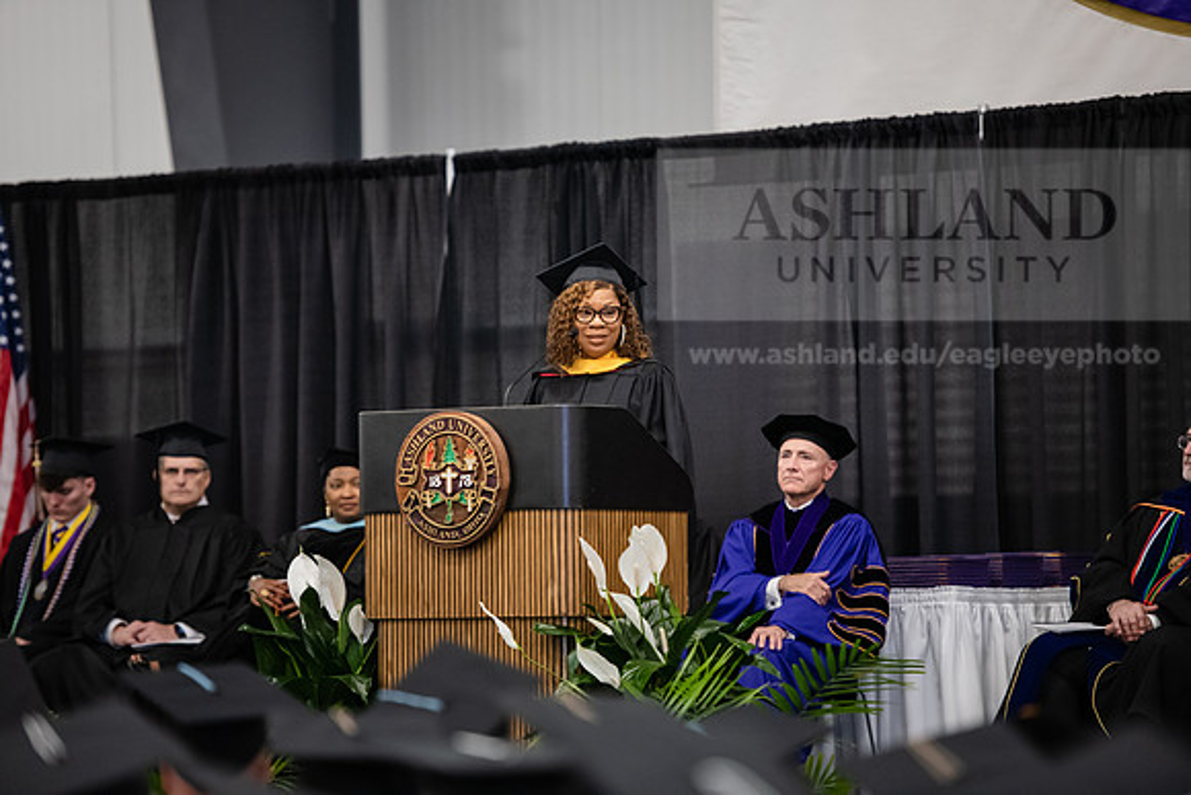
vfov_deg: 8.1
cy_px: 398
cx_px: 596
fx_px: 5625
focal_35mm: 170
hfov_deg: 12.1
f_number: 3.2
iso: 3200
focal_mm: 170
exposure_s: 1/200
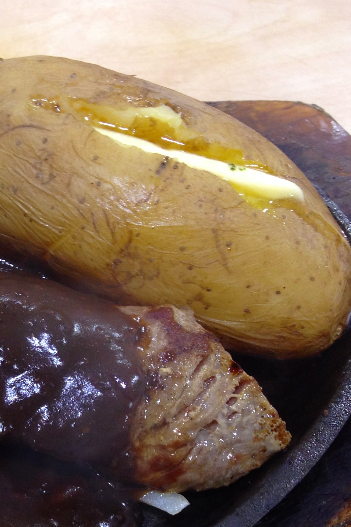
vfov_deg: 26.3
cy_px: 398
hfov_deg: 16.5
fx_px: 1111
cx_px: -158
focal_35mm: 76
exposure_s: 1/24
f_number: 2.4
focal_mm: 4.28
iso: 50
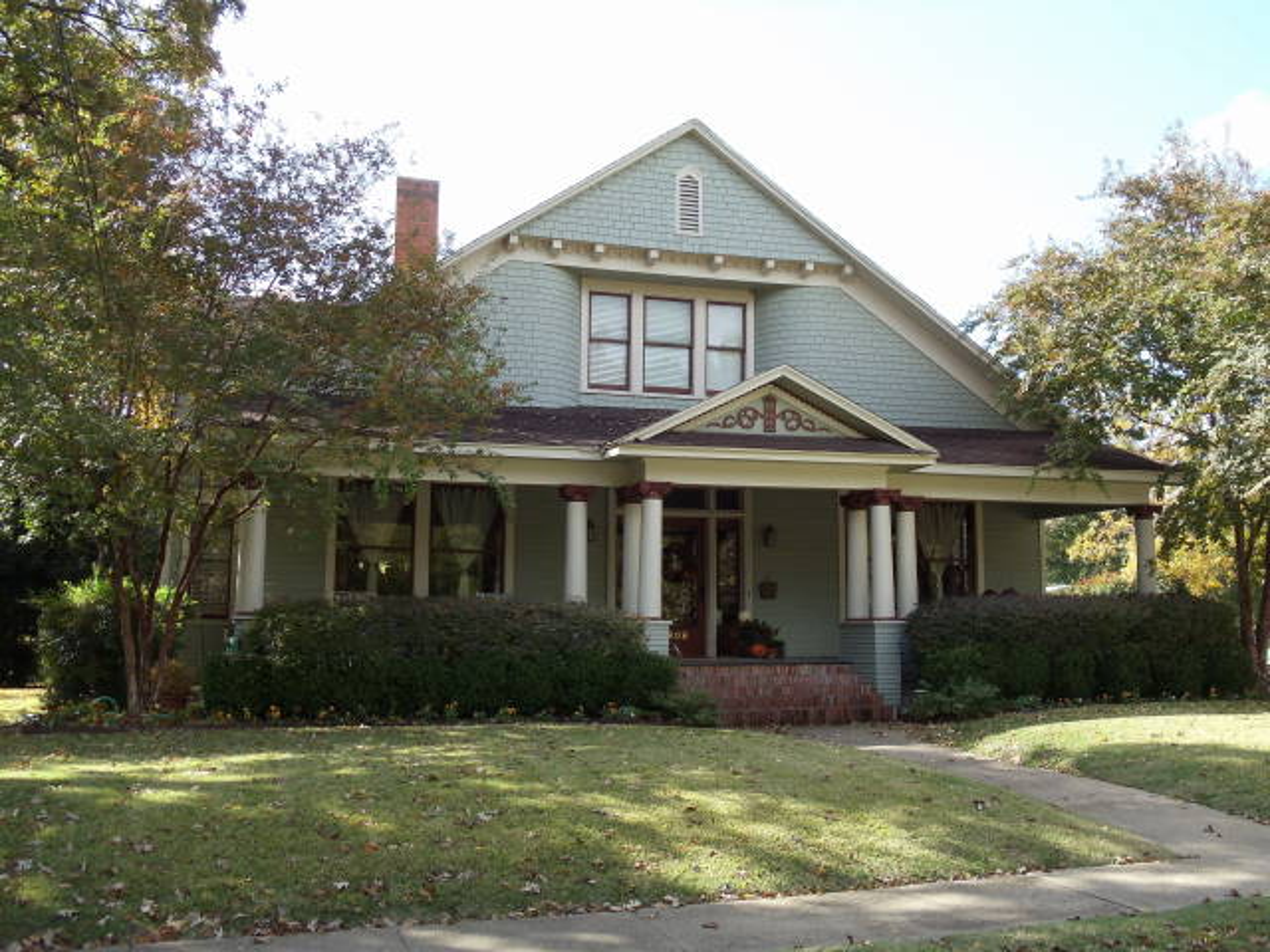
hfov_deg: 38.2
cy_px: 476
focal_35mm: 50
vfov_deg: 29.1
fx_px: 1834
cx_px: 635
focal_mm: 6.81
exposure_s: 1/250
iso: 100
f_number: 3.7
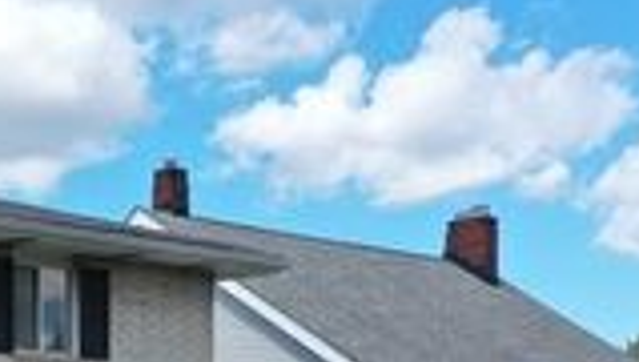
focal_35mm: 92
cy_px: 585
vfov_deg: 12.4
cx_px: -113
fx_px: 1561
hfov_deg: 21.6
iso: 100
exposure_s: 1/320
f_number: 5.6
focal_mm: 10.26
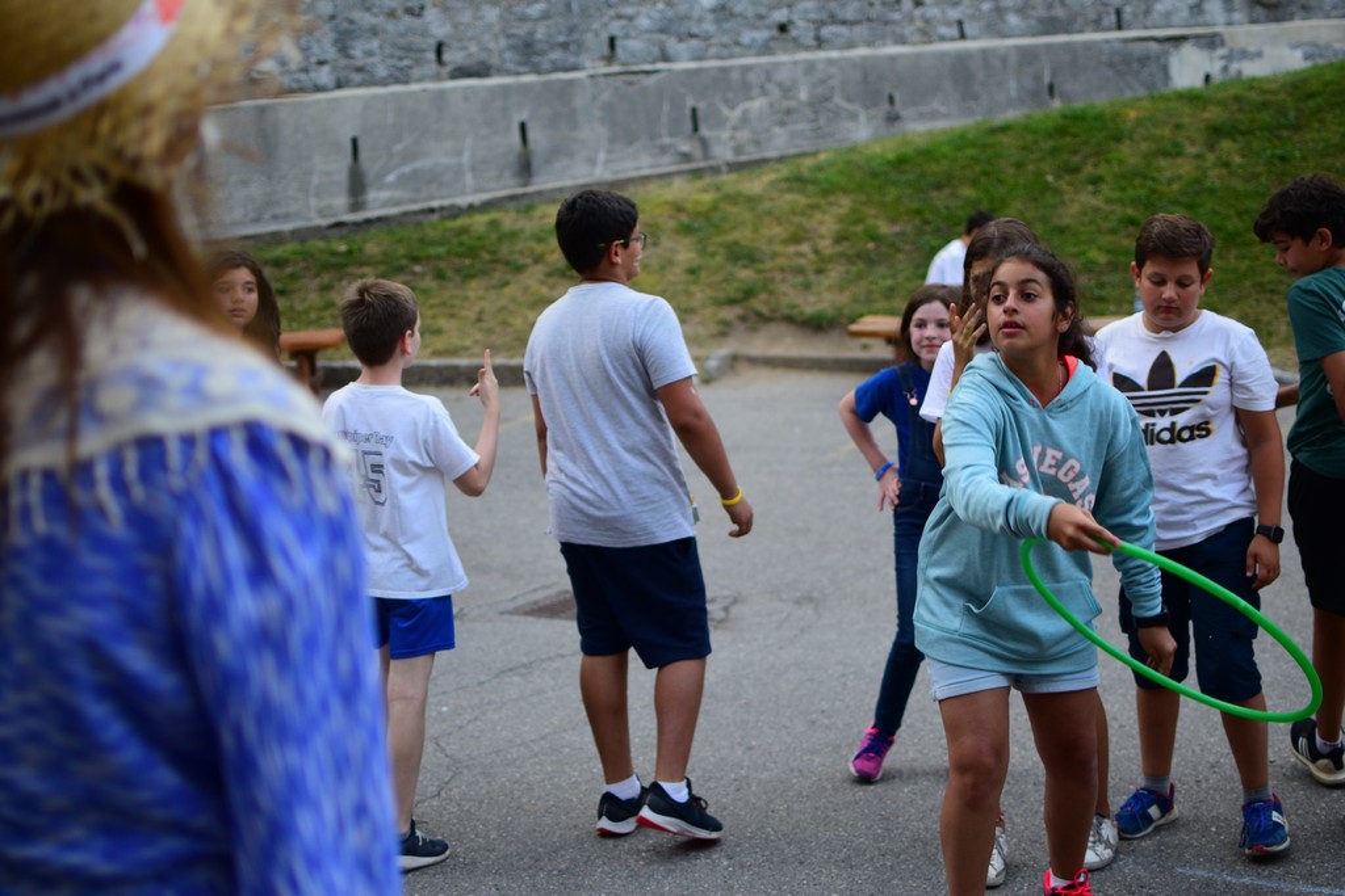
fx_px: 1962
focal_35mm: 52
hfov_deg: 37.8
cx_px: 672
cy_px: 448
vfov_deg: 25.8
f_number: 1.8
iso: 200
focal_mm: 35
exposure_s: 1/320
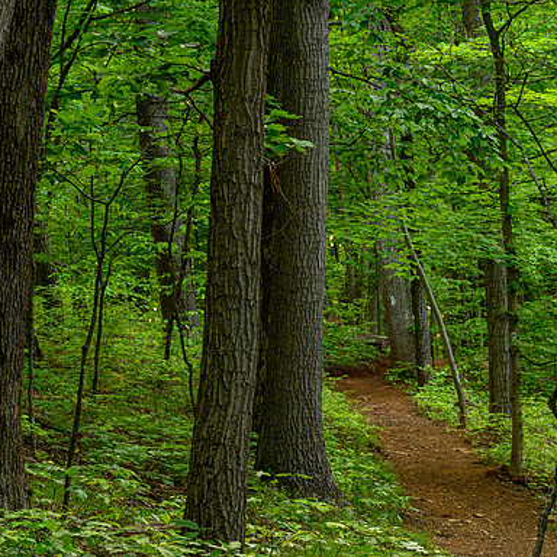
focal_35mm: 152
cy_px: 278
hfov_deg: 11.5
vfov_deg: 11.5
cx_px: 260
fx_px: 2767
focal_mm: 79
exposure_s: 1
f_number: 10
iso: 100
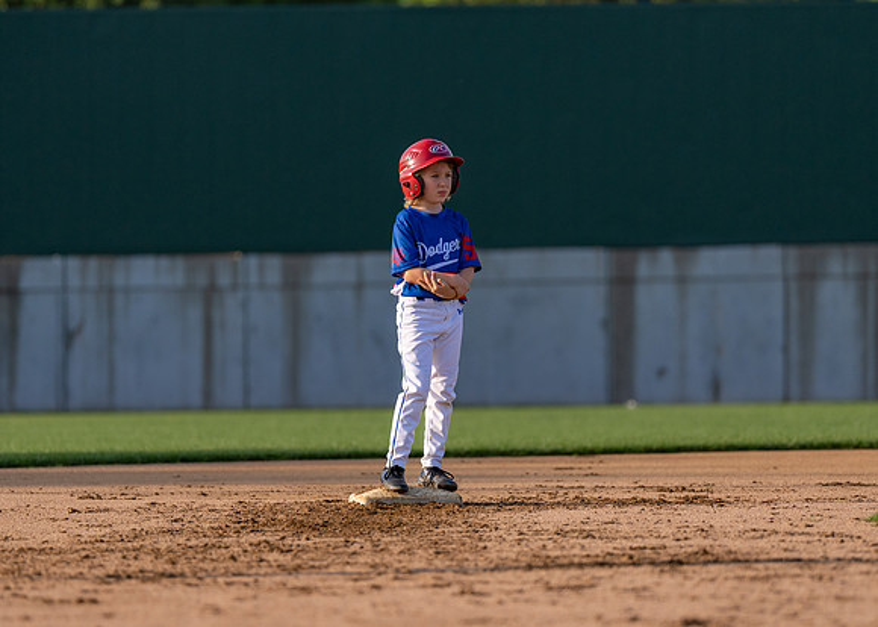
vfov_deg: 4.7
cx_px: 448
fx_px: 7595
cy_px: 321
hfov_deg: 6.6
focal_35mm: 305
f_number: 2.8
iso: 250
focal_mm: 200
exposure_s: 1/4000
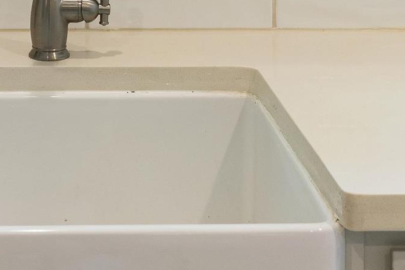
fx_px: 1035
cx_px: 56
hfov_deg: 21.7
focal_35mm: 92
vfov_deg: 13.1
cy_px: -245
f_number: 9
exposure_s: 1/30
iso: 320
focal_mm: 20
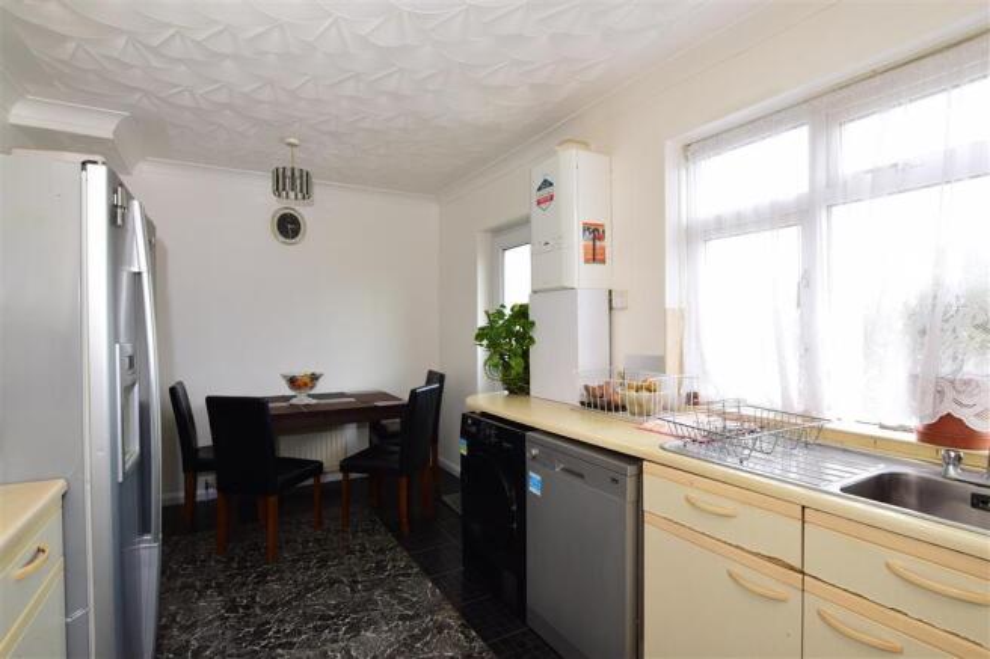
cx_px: 495
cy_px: 330
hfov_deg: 100.4
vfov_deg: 77.3
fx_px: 412
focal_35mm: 15
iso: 400
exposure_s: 1/50
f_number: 5.6
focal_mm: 10
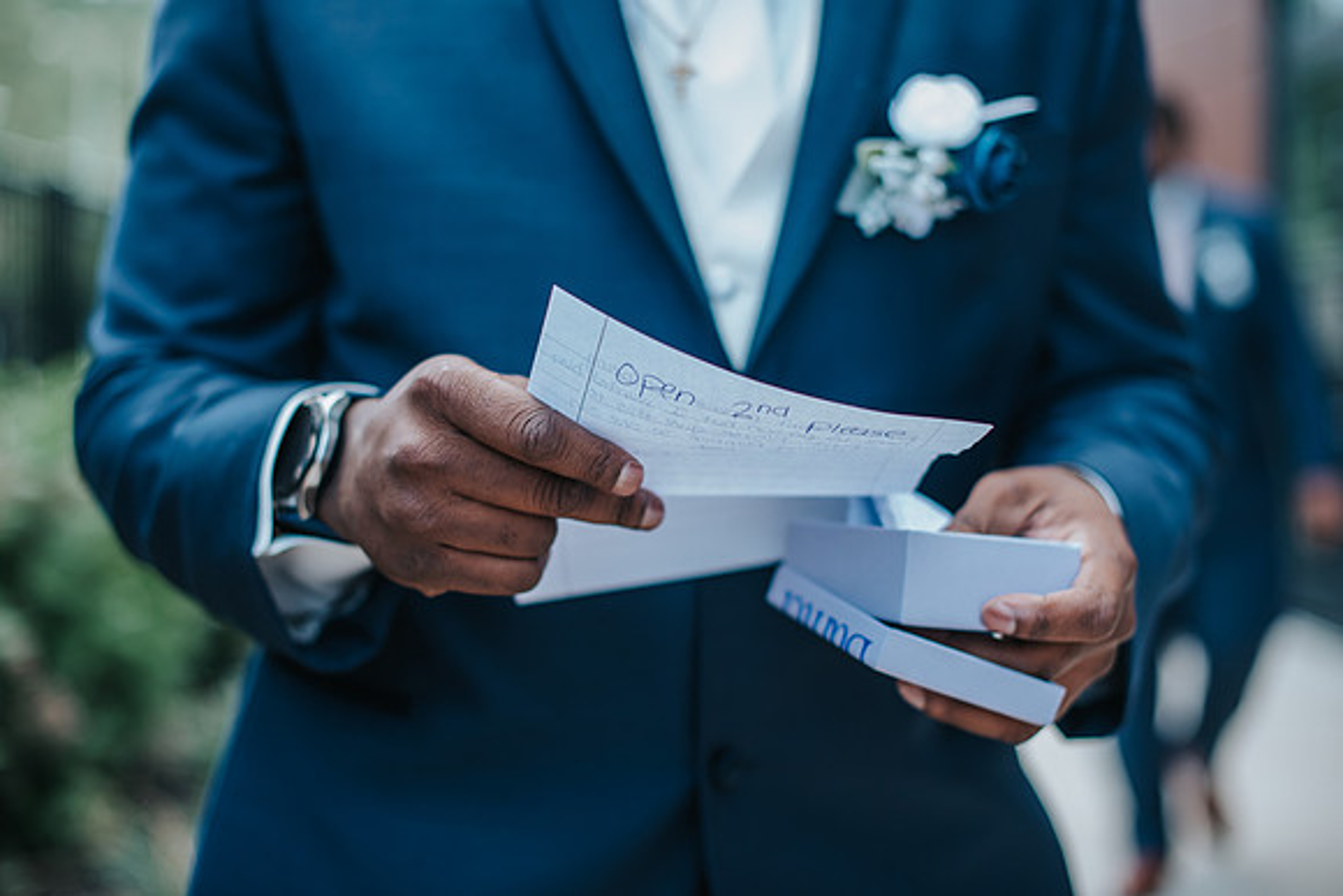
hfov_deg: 39.6
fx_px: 1866
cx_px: 672
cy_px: 448
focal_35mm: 50
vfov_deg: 27.0
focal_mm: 50
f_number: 2.2
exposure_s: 1/640
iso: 320
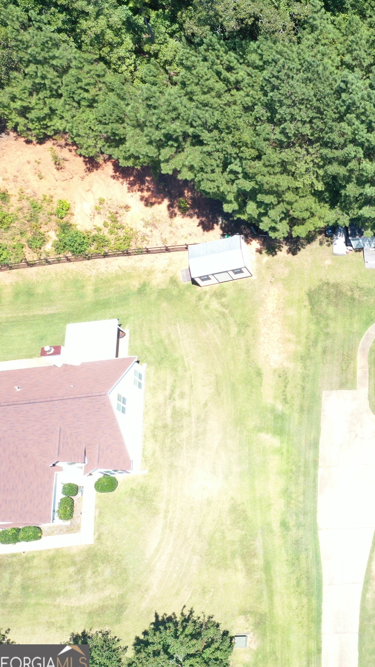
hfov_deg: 23.2
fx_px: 796
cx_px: 499
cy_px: 337
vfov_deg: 45.5
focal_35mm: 45
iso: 100
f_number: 5
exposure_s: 1/200
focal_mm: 10.26
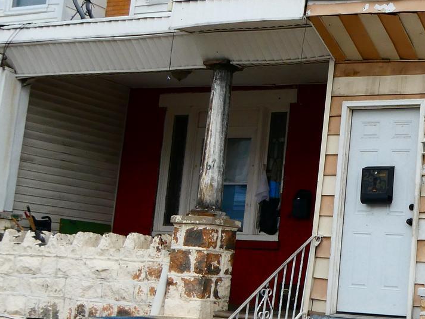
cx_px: 453
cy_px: 161
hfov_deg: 26.2
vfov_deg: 21.3
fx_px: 847
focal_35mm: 69
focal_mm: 4.3
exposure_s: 1/800
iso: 80
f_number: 3.3
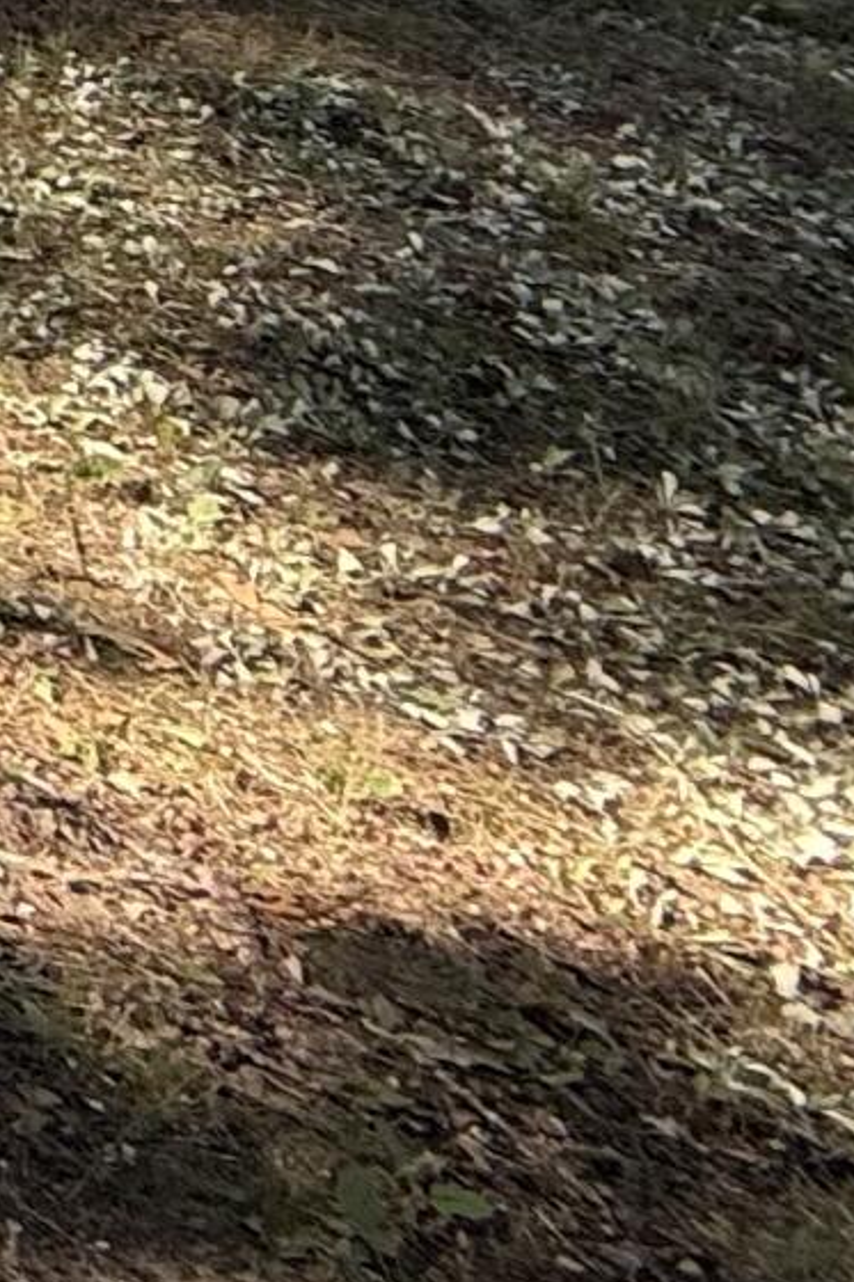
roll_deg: +0.2
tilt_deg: -3.7
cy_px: -854
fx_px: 2777
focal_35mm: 78
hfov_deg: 8.7
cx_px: -2393
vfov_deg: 20.5
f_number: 2.2
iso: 50
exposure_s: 1/194
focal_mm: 2.22
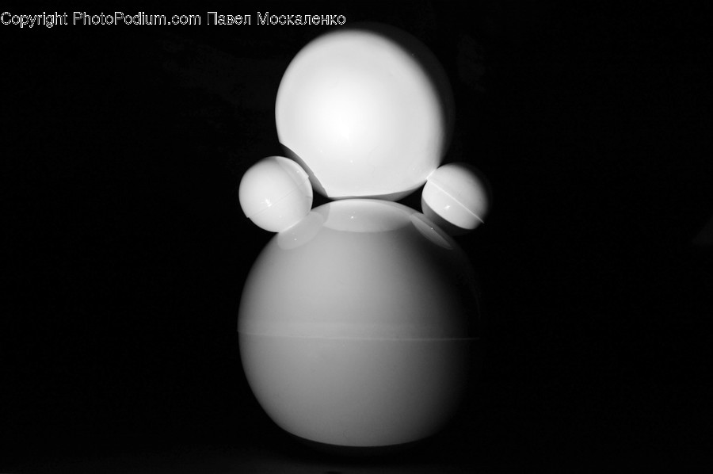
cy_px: 237
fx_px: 772
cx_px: 356
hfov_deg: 49.6
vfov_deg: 34.1
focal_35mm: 39
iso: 100
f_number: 5.6
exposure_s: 1/6
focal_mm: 26
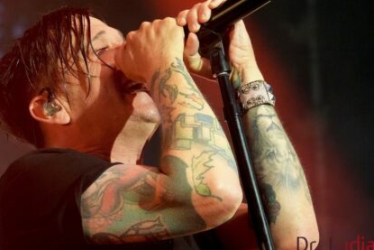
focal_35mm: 272
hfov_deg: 7.6
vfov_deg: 5.1
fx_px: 2827
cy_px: 100
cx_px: 210
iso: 4000
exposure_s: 1/160
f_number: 5.6
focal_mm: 98
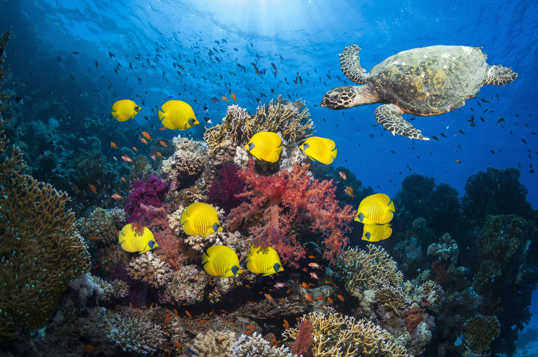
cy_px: 178
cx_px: 269
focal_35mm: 16
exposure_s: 1/160
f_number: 9
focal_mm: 11
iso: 100
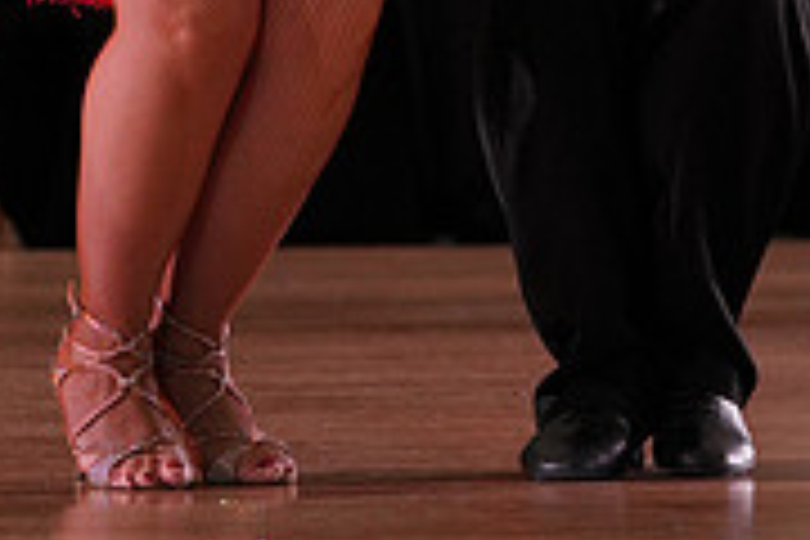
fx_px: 8684
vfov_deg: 3.5
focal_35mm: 386
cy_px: -400
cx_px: 335
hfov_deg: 5.3
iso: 1250
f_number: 4
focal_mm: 120
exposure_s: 1/500
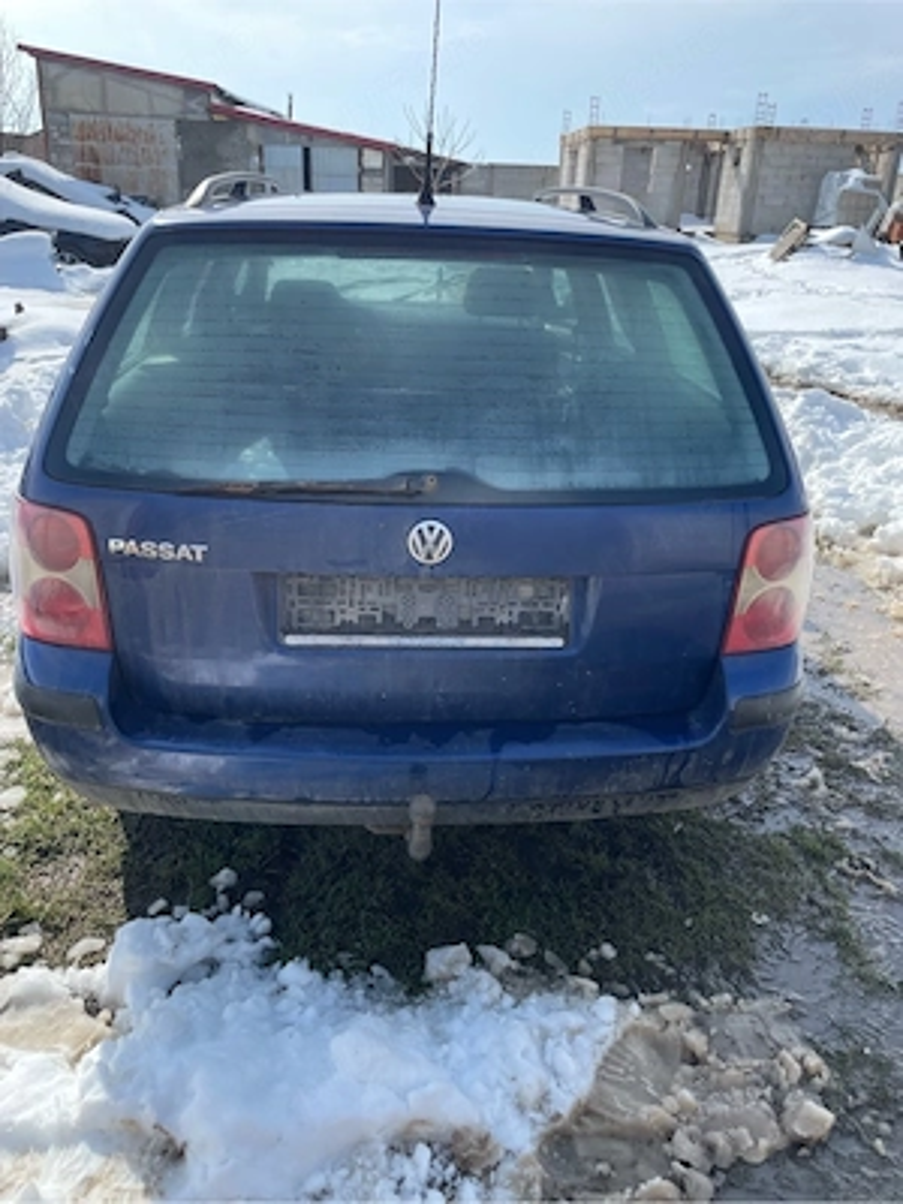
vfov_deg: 67.3
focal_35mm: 26
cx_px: 452
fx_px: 904
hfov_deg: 53.1
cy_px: 602
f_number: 1.6
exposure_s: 1/1916
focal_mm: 4.2
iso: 32
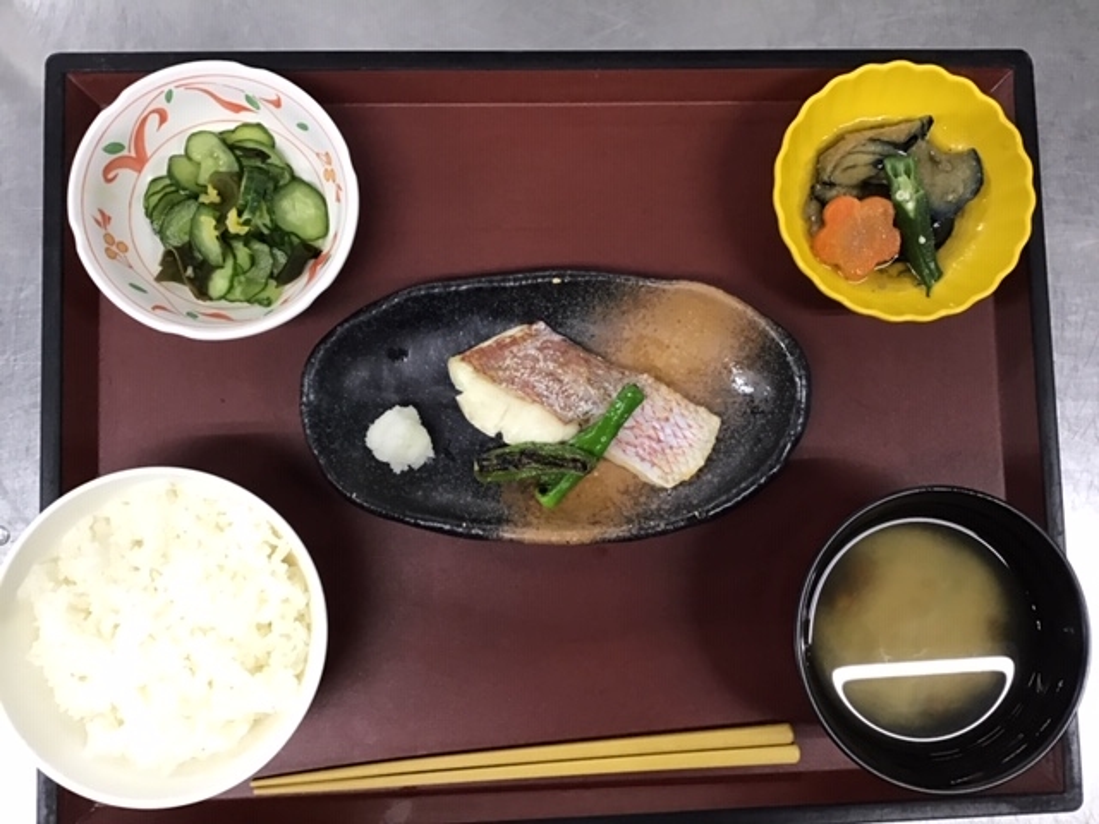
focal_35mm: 31
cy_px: 412
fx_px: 984
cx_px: 550
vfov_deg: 45.4
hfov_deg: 58.4
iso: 100
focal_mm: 3.3
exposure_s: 1/30
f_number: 2.4
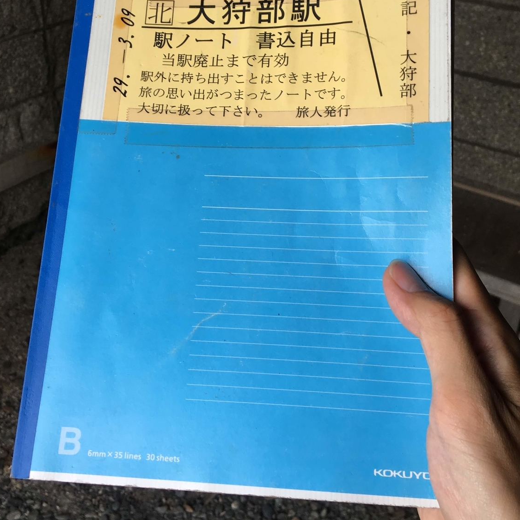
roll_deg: -3.6
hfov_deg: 40.9
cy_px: 200
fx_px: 697
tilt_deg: -29.7
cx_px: 256
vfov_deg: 40.7
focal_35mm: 41
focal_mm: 4.15
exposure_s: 1/120
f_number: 2.2
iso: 25
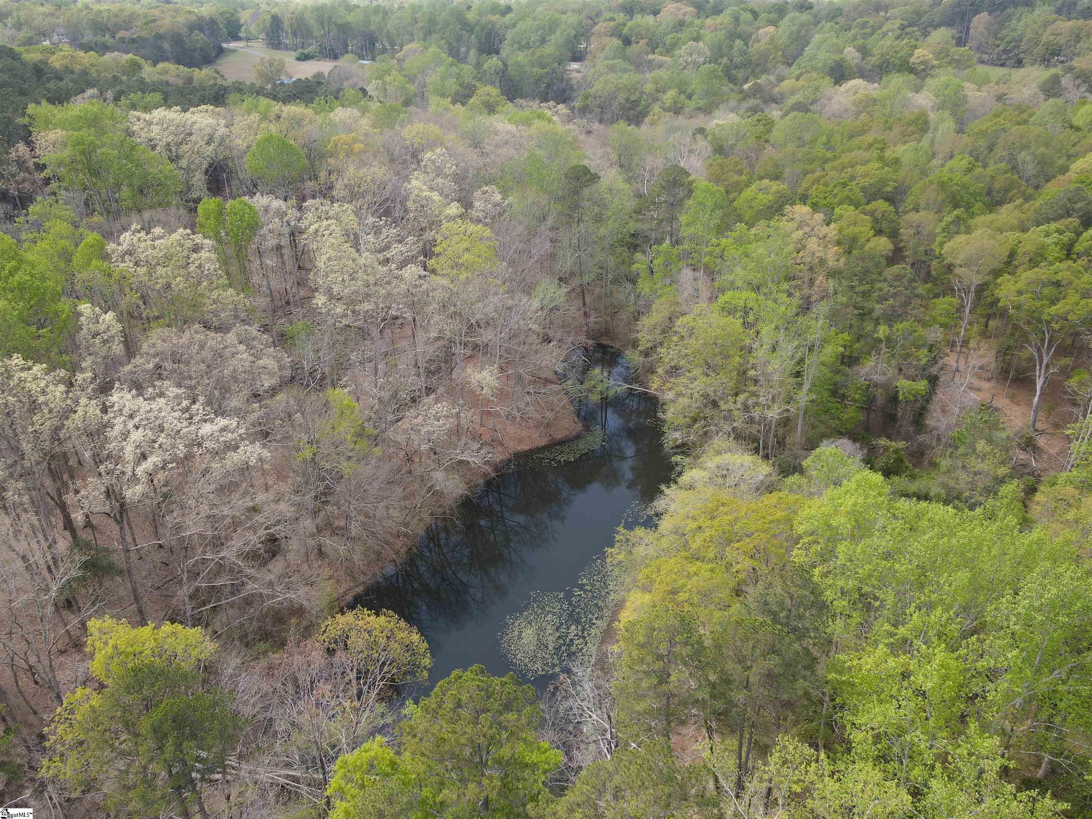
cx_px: 546
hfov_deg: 71.6
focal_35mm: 24
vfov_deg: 56.8
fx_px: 757
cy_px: 410
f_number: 2.8
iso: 100
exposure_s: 1/200
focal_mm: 4.5
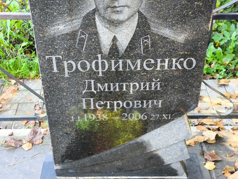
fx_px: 344
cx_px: 119
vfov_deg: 29.1
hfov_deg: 38.2
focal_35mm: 50
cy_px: 90
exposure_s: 1/60
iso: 160
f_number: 1.7
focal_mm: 4.71
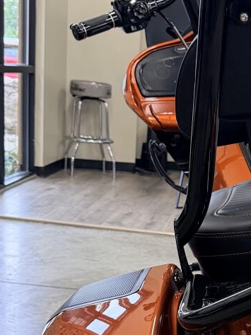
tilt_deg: -18.7
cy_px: 326
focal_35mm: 76
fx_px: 735
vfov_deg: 24.6
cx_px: 270
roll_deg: -7.2
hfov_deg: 18.7
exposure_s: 1/60
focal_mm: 6.76
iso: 250
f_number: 1.78
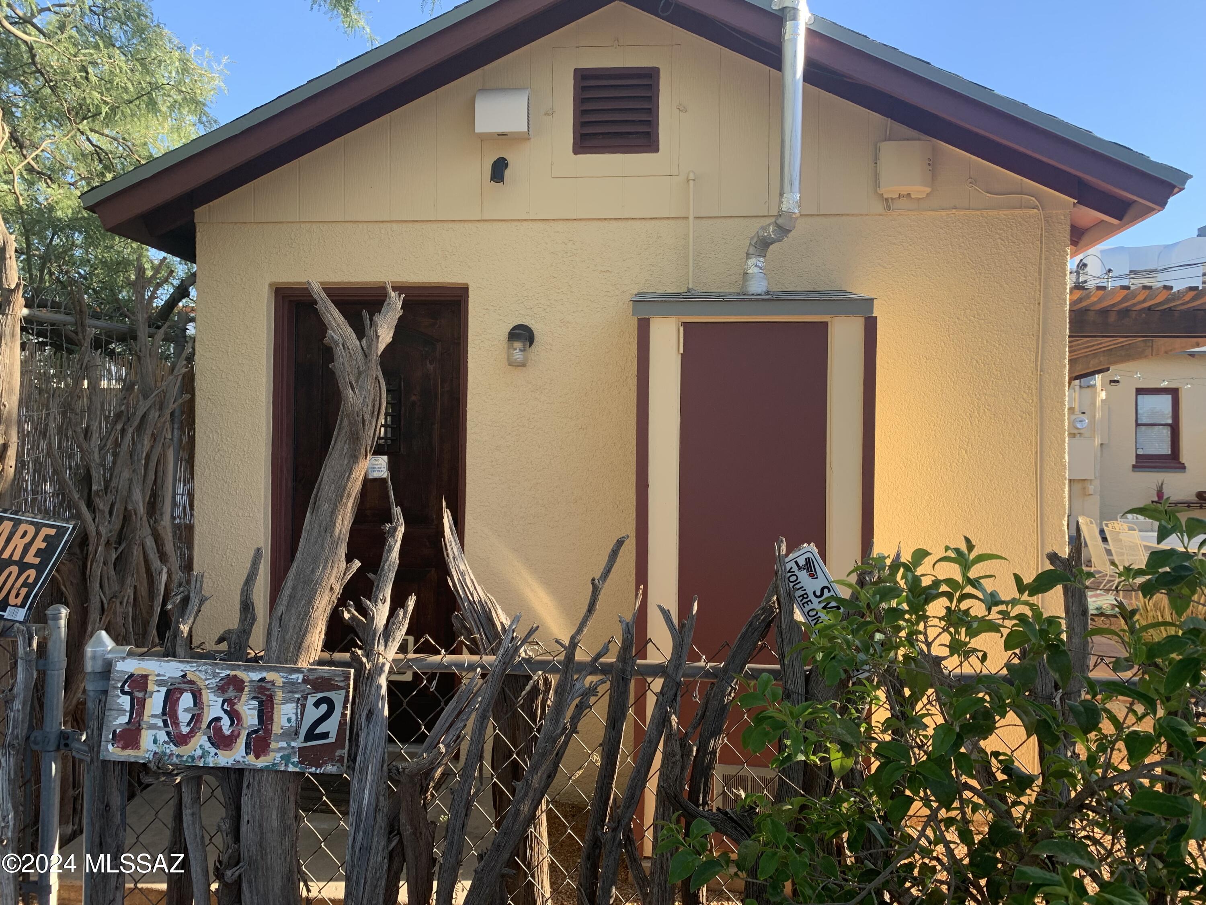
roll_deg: -0.8
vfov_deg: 53.1
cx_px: 603
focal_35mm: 26
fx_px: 906
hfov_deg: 67.3
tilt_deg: -0.8
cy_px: 452
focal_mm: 4.25
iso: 25
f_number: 1.8
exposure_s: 1/270
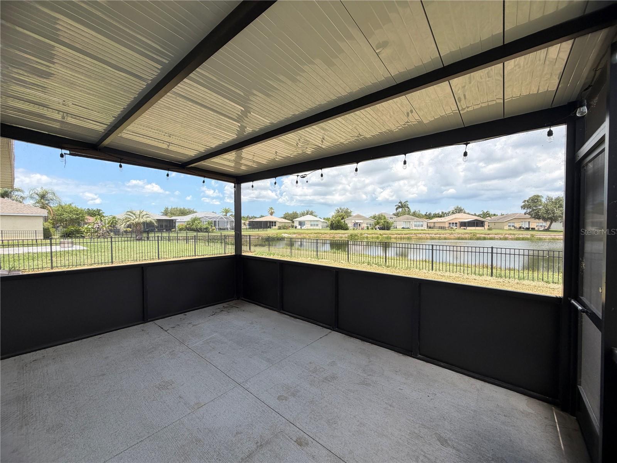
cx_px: 308
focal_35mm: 14
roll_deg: +0.2
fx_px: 250
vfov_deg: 85.7
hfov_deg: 102.1
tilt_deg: -0.8
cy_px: 232
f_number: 2.2
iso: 40
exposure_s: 1/522
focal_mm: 2.22
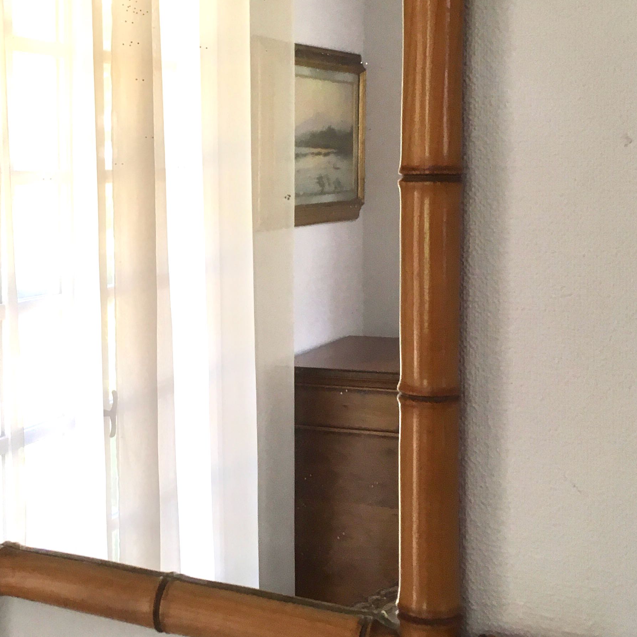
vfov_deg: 29.4
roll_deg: +0.9
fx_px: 1208
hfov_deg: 29.1
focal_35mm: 58
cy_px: 232
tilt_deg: -6.4
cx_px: 157
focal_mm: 4.15
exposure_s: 1/33
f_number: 2.2
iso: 25
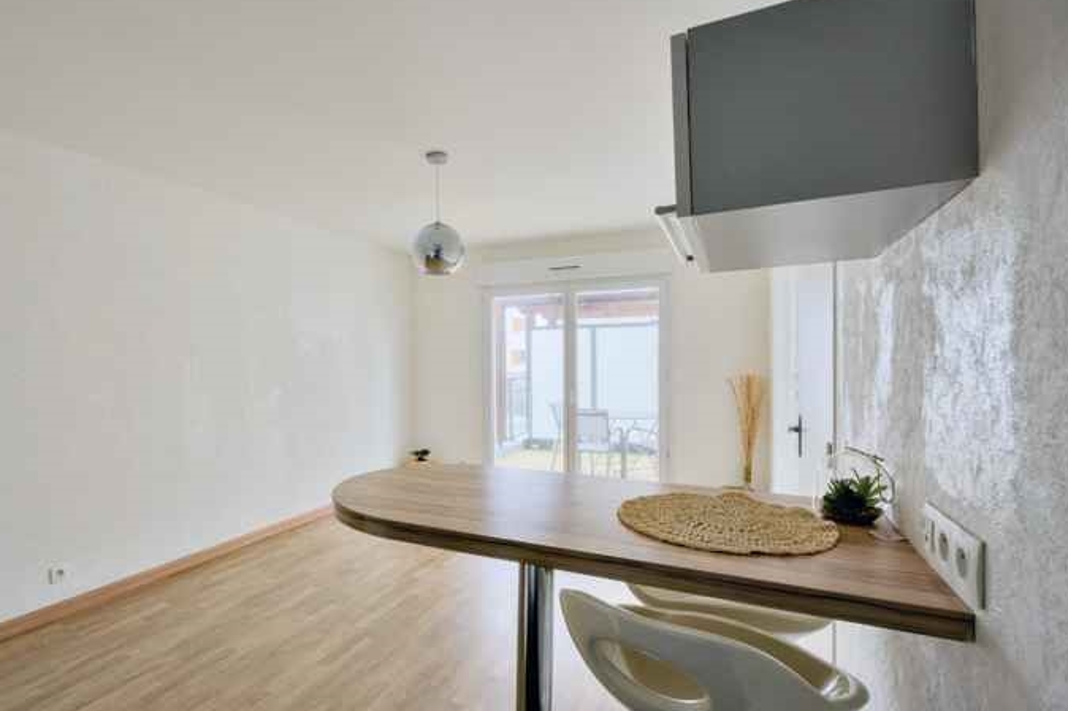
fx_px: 563
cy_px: 373
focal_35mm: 19
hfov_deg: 86.1
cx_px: 444
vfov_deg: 64.5
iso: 800
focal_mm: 16
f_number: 8
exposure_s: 1/200
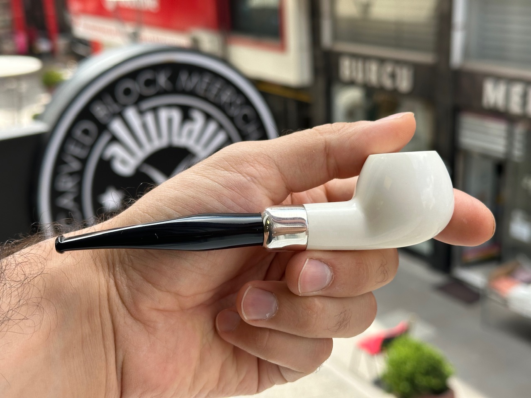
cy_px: 199
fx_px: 736
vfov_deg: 30.3
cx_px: 266
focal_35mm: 48
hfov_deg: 39.7
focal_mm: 6.86
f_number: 1.78
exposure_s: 1/816
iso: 64
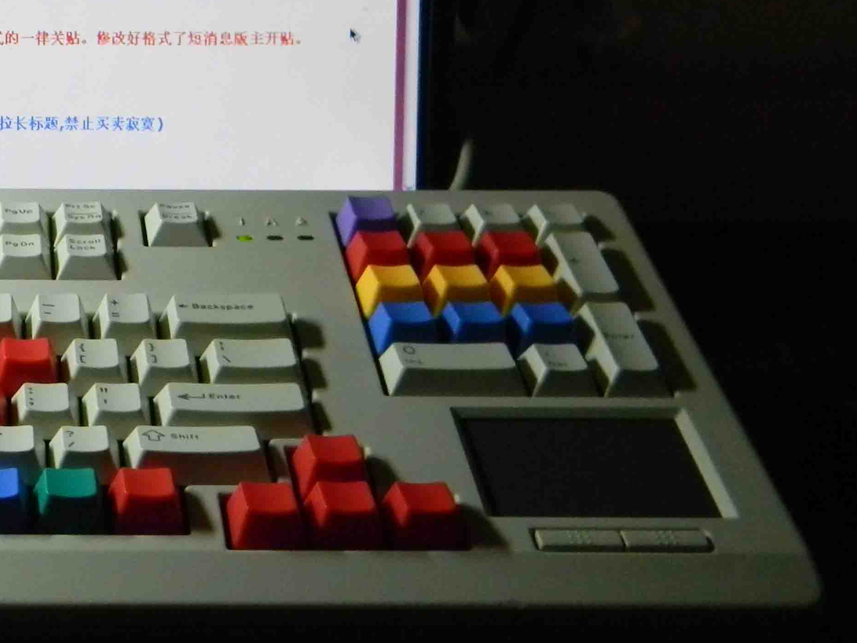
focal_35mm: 77
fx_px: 1907
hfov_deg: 24.1
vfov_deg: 19.1
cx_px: -28
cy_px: 286
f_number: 3.7
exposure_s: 1/33.1
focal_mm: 6.4
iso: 400
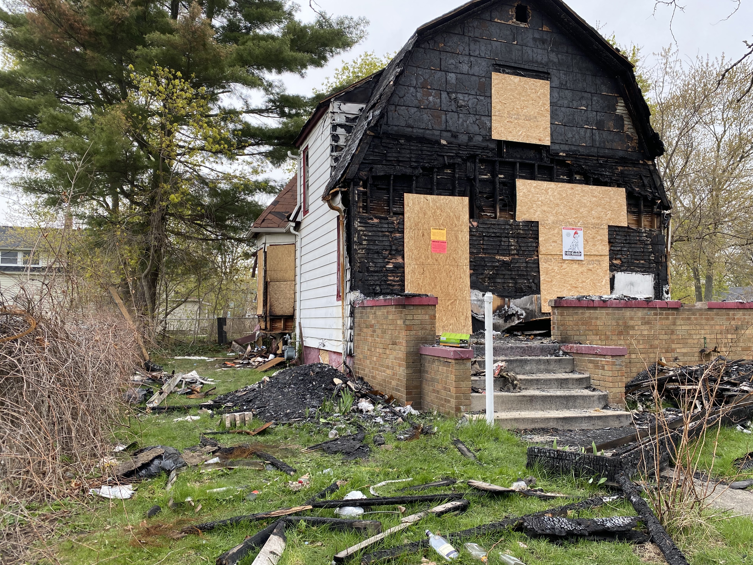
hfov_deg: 65.3
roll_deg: +0.0
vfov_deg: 51.4
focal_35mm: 27
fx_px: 587
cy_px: 283
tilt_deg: +2.5
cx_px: 386
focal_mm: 4.25
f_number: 1.8
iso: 32
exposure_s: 1/332
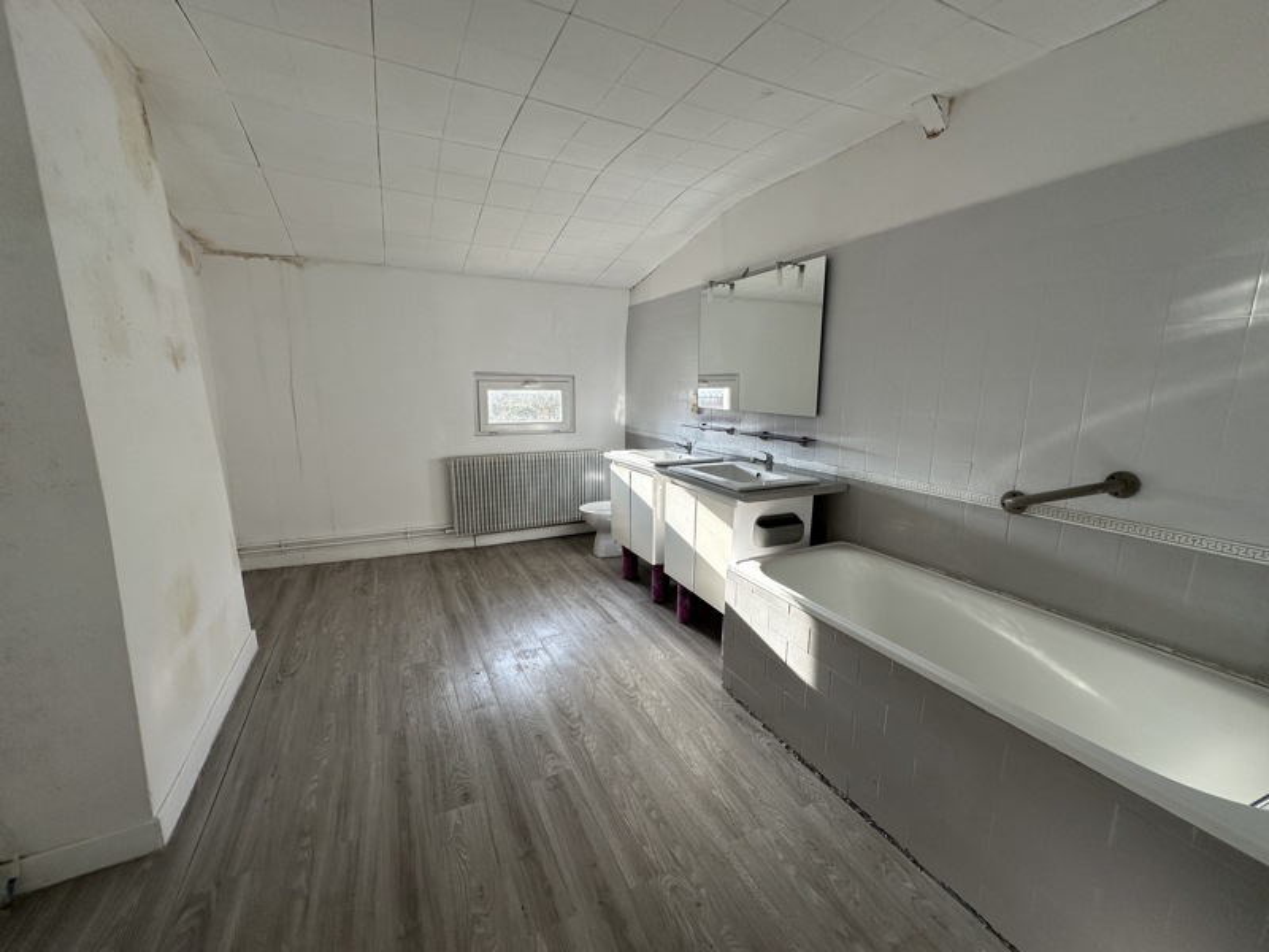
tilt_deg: -10.5
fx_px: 513
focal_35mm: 14
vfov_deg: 85.7
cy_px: 476
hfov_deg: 102.1
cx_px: 634
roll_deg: -0.6
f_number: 2.2
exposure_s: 1/99
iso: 80
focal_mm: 2.22
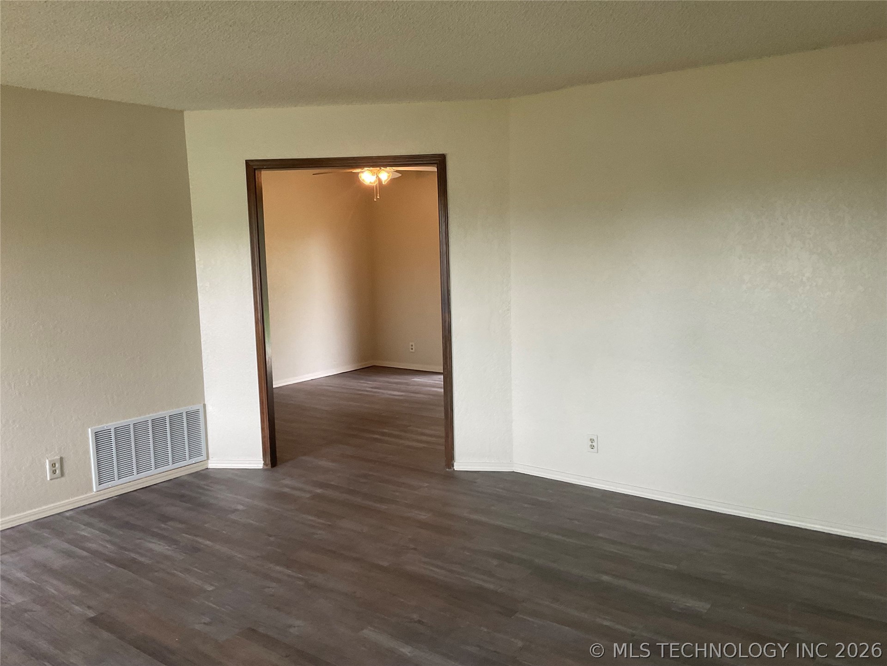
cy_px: 333
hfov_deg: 61.7
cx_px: 444
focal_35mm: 29
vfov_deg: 48.2
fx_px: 743
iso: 80
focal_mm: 3
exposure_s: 1/60
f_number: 1.8
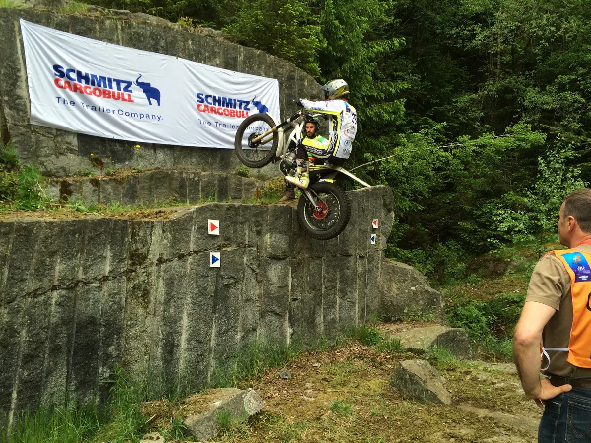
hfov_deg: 61.7
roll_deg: +1.3
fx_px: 495
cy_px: 222
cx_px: 296
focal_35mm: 29
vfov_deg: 48.2
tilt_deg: +1.5
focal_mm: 4.15
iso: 32
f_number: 2.2
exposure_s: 1/331
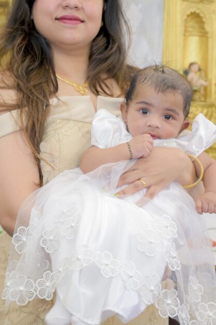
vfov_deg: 17.8
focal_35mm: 115
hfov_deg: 11.9
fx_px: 1035
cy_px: 144
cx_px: 106
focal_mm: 70
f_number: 4
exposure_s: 1/125
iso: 2000
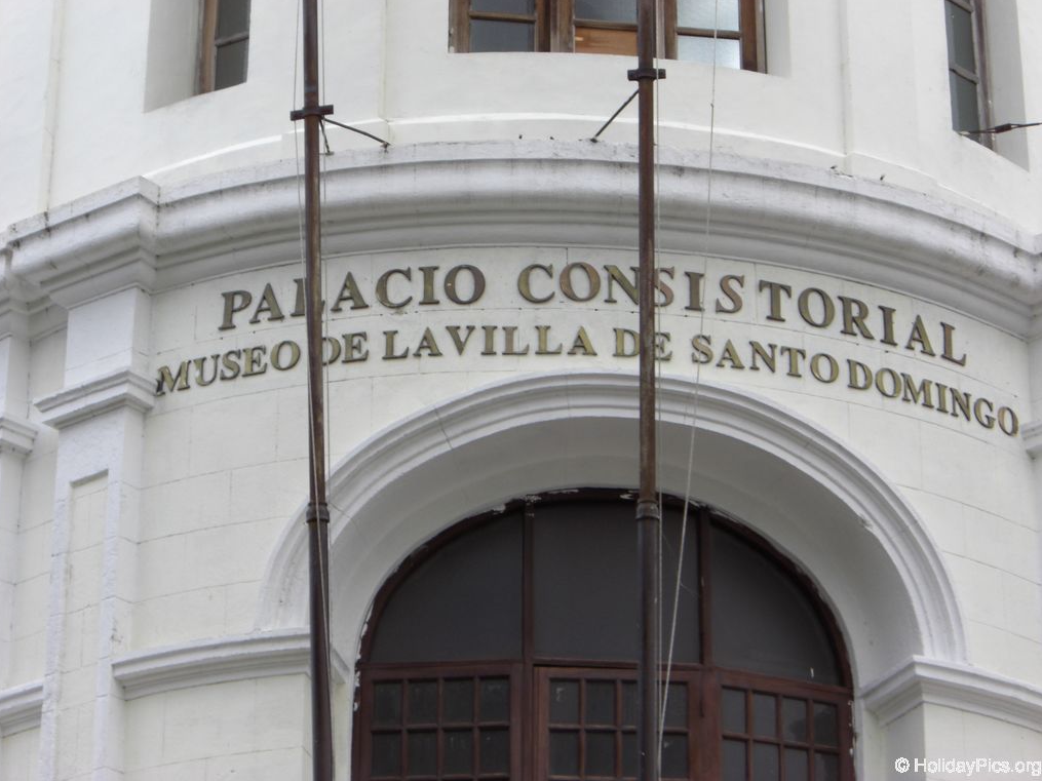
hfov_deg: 17.1
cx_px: 518
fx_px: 3461
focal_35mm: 115
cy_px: 388
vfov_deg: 12.9
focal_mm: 18.6
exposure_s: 1/200
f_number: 5.2
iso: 64
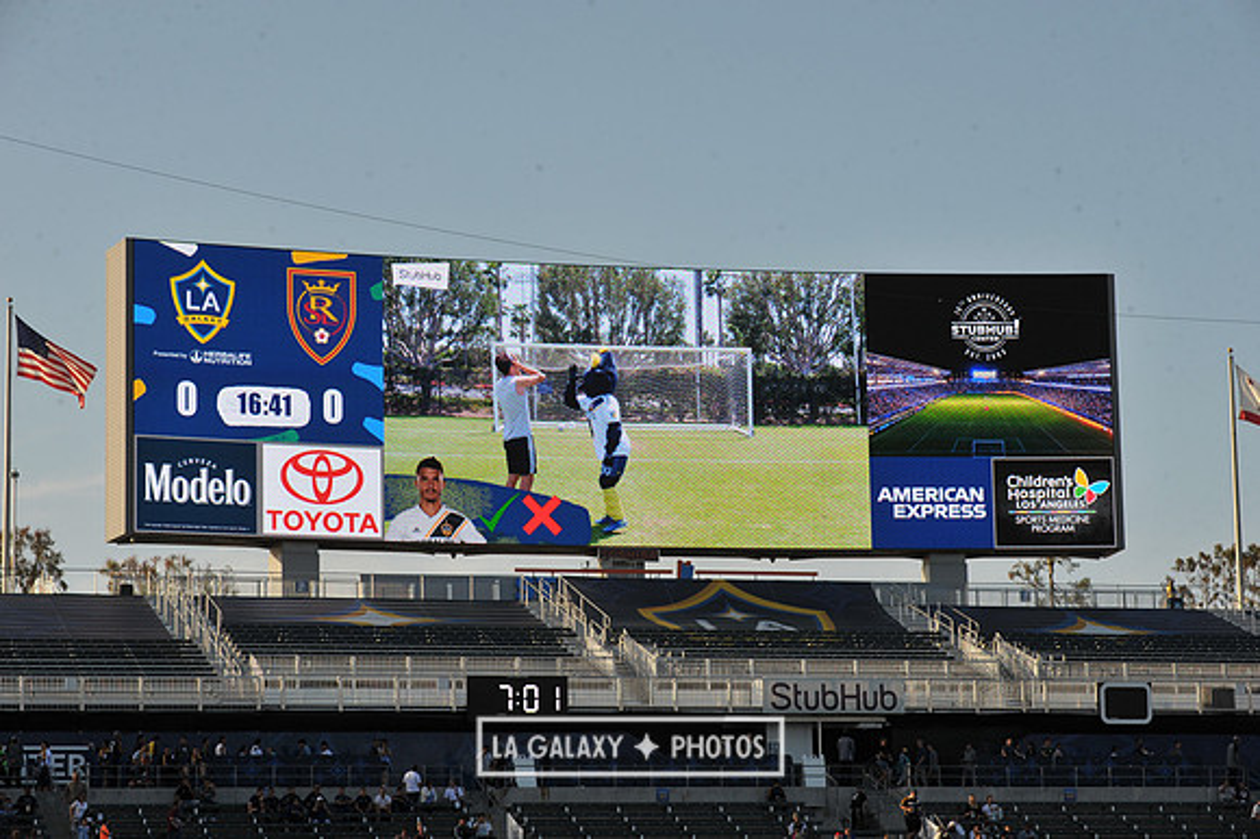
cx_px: 630
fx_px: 3848
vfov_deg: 12.4
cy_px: 420
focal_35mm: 110
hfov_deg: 18.6
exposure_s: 1/500
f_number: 11
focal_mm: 110
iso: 400
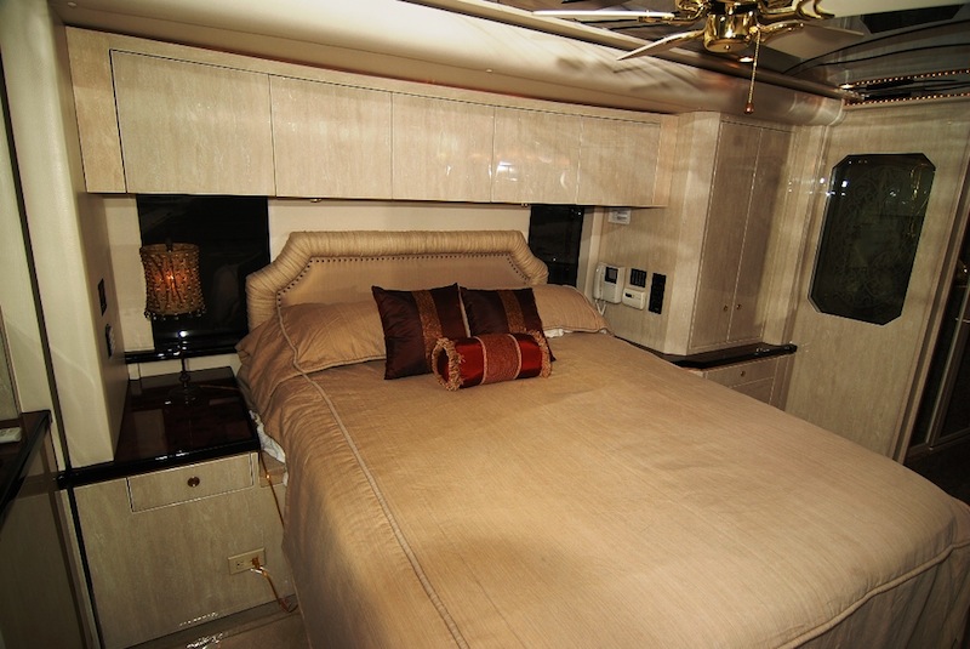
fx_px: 485
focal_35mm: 18
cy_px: 324
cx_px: 485
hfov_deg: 89.9
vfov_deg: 67.5
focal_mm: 12
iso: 100
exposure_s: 1/200
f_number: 4
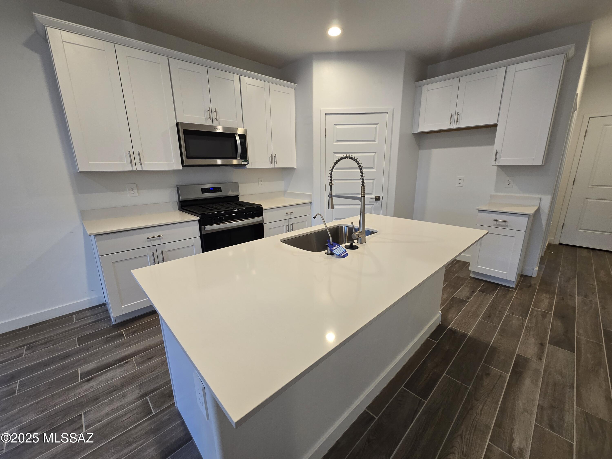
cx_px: 306
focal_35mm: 13
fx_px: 230
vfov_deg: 89.9
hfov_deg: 106.2
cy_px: 230
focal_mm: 2.2
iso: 160
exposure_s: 1/60
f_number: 2.2
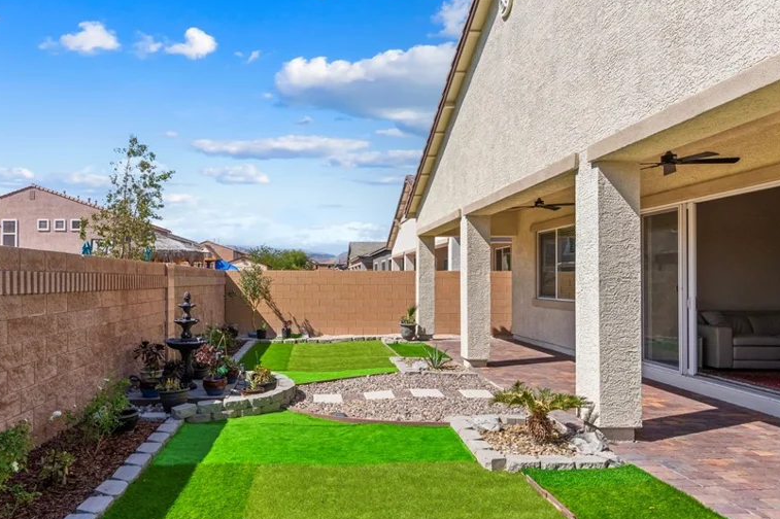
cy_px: 275
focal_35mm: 23
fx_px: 498
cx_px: 323
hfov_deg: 75.5
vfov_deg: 55.0
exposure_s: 1/8000
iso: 400
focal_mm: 17
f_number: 8
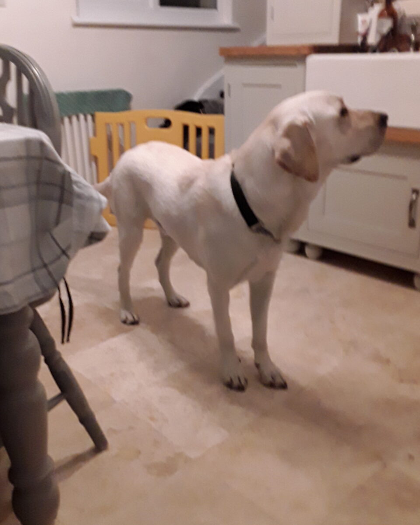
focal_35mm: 34
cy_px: 253
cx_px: 205
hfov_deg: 43.3
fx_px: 528
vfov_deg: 52.8
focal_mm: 2.91
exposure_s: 1/17
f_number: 1.9
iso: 250
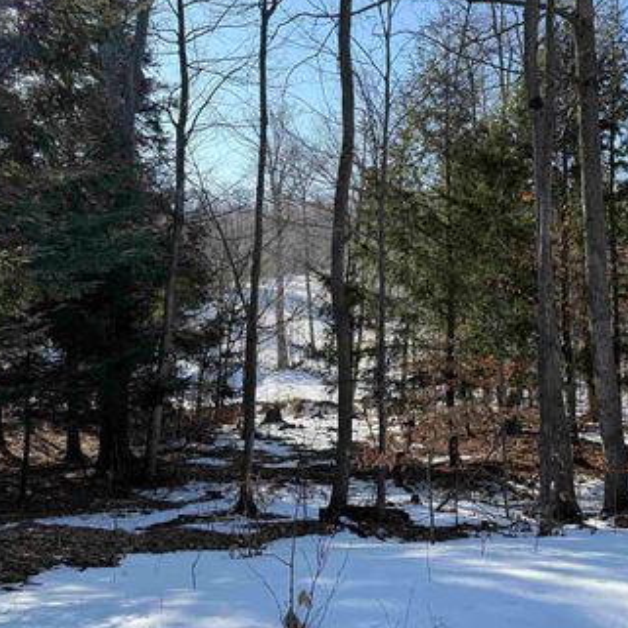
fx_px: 677
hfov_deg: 49.5
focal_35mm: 33
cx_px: 374
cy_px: 277
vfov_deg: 49.6
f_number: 1.78
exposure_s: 1/2525
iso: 100
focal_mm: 6.76
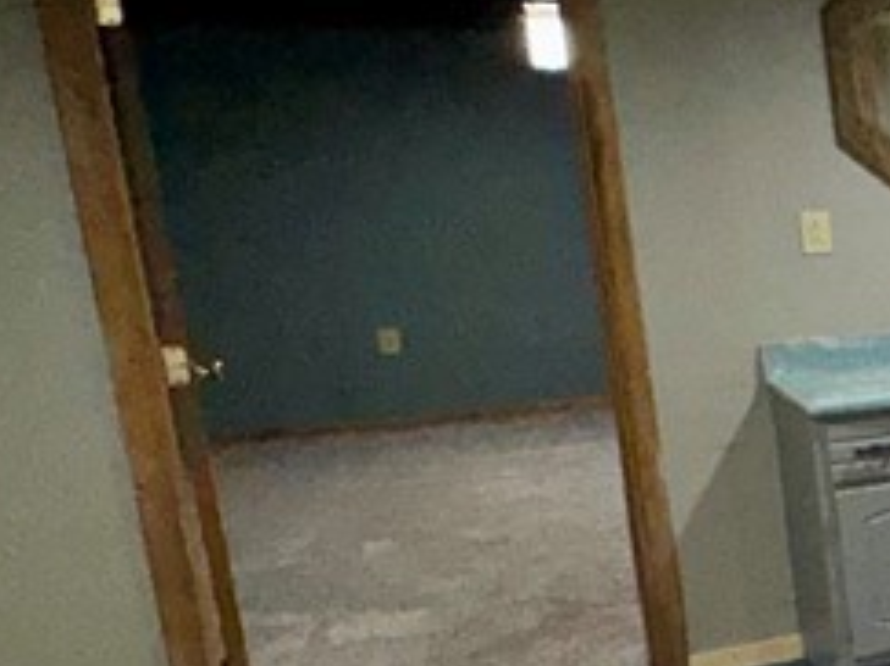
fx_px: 1516
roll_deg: +0.2
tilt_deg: -11.0
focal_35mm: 59
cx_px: 1710
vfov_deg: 24.8
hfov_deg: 20.0
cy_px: 395
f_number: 2.2
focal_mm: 2.22
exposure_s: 1/70
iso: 80
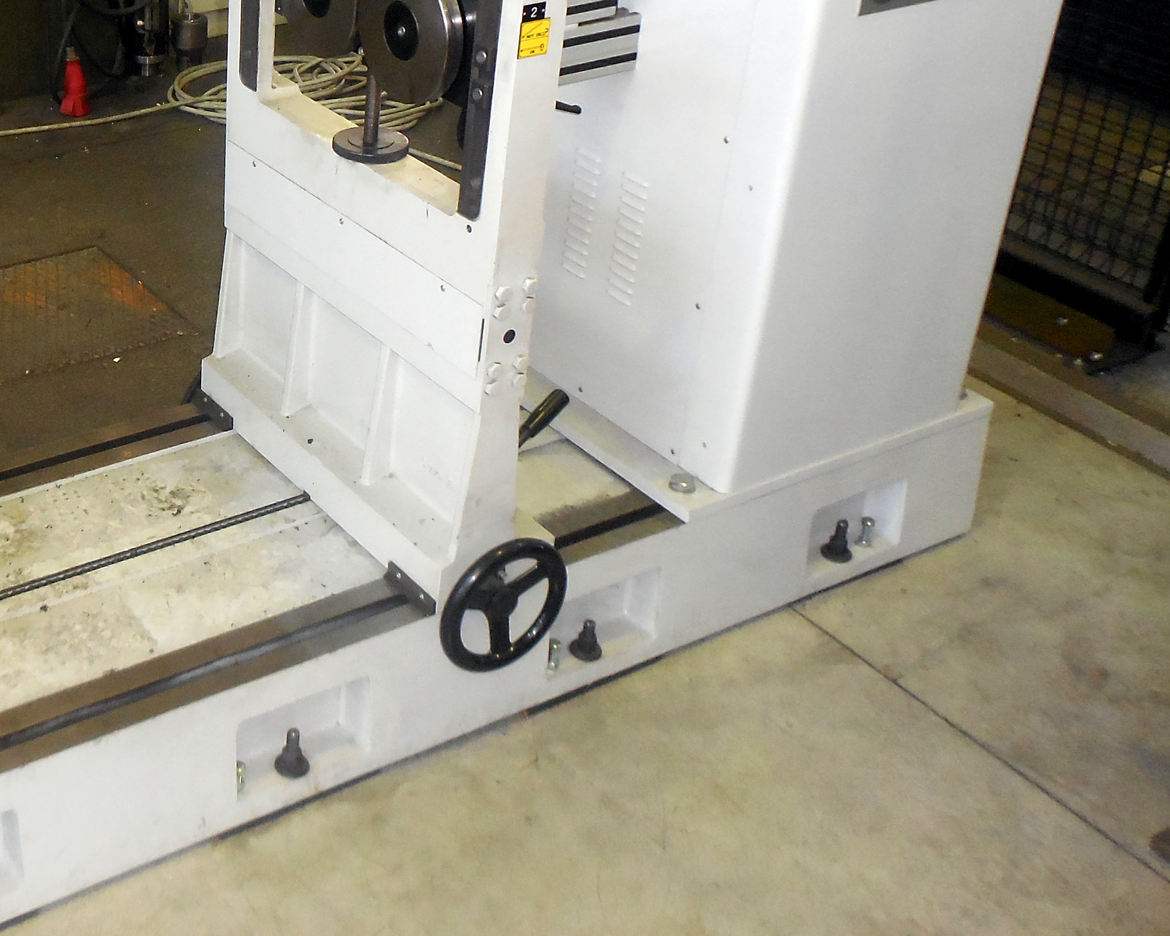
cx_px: 119
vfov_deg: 31.8
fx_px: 1628
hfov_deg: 37.0
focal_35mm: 47
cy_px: 300
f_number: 3.7
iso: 400
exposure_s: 1/25
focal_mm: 4.5
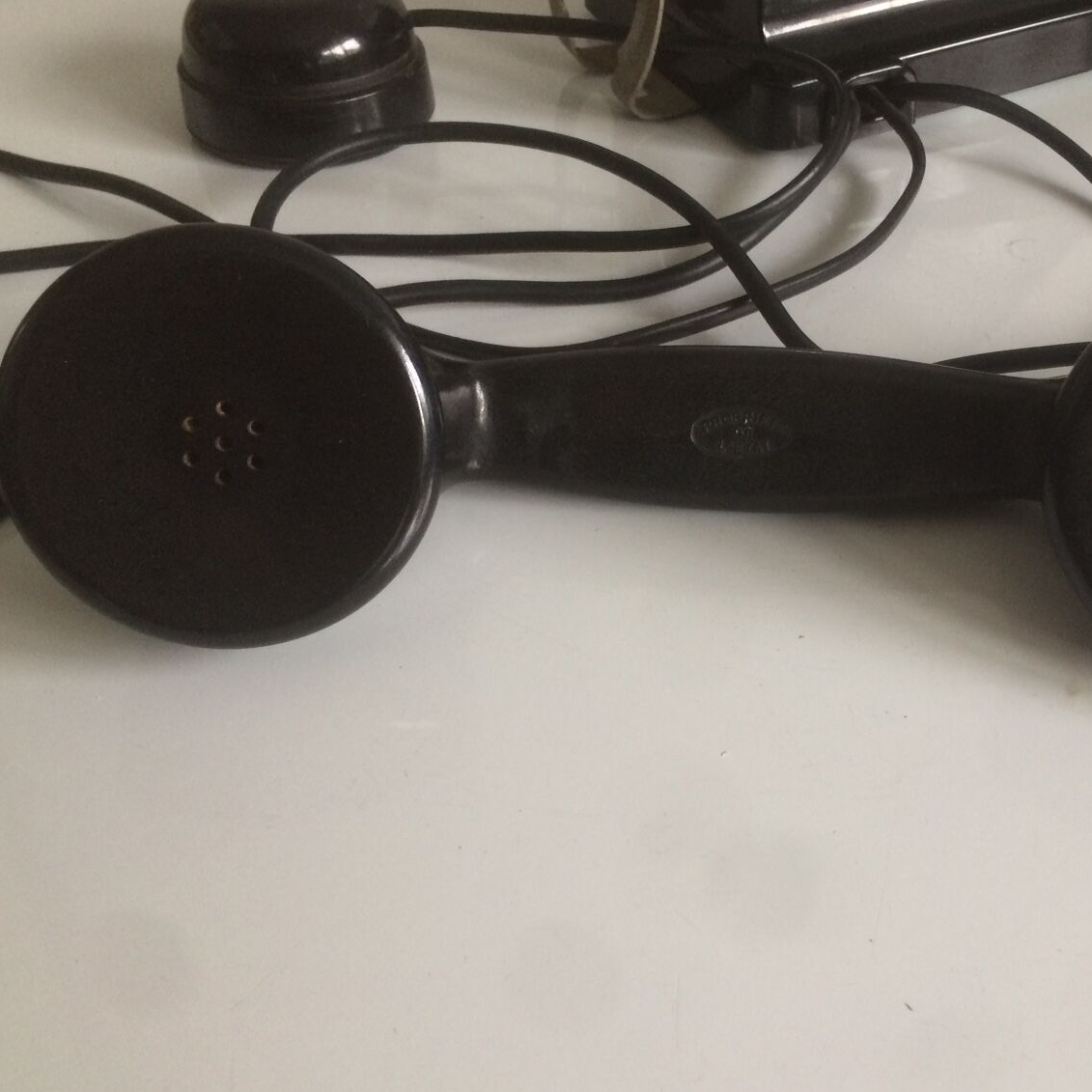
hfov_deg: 44.2
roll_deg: -1.6
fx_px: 1321
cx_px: 733
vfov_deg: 44.9
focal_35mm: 37
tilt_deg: -40.8
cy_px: 534
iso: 200
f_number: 2.2
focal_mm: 4.15
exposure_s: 1/33
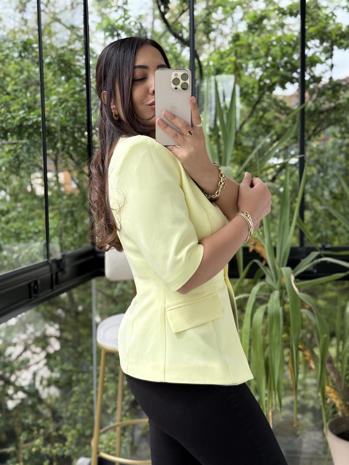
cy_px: 232
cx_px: 174
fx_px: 645
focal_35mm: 48
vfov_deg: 39.7
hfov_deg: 30.3
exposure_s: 1/557
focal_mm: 6.76
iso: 100
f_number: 1.78
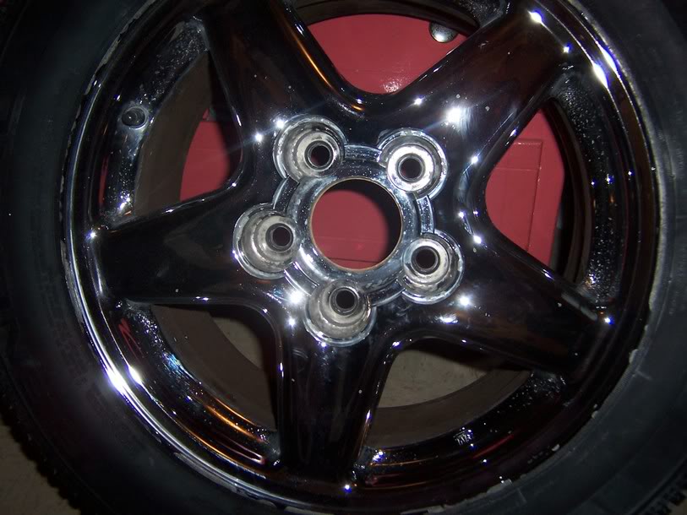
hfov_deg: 51.3
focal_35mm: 36
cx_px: 344
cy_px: 258
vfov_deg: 39.7
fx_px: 715
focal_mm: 5.6
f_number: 2.8
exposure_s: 1/60
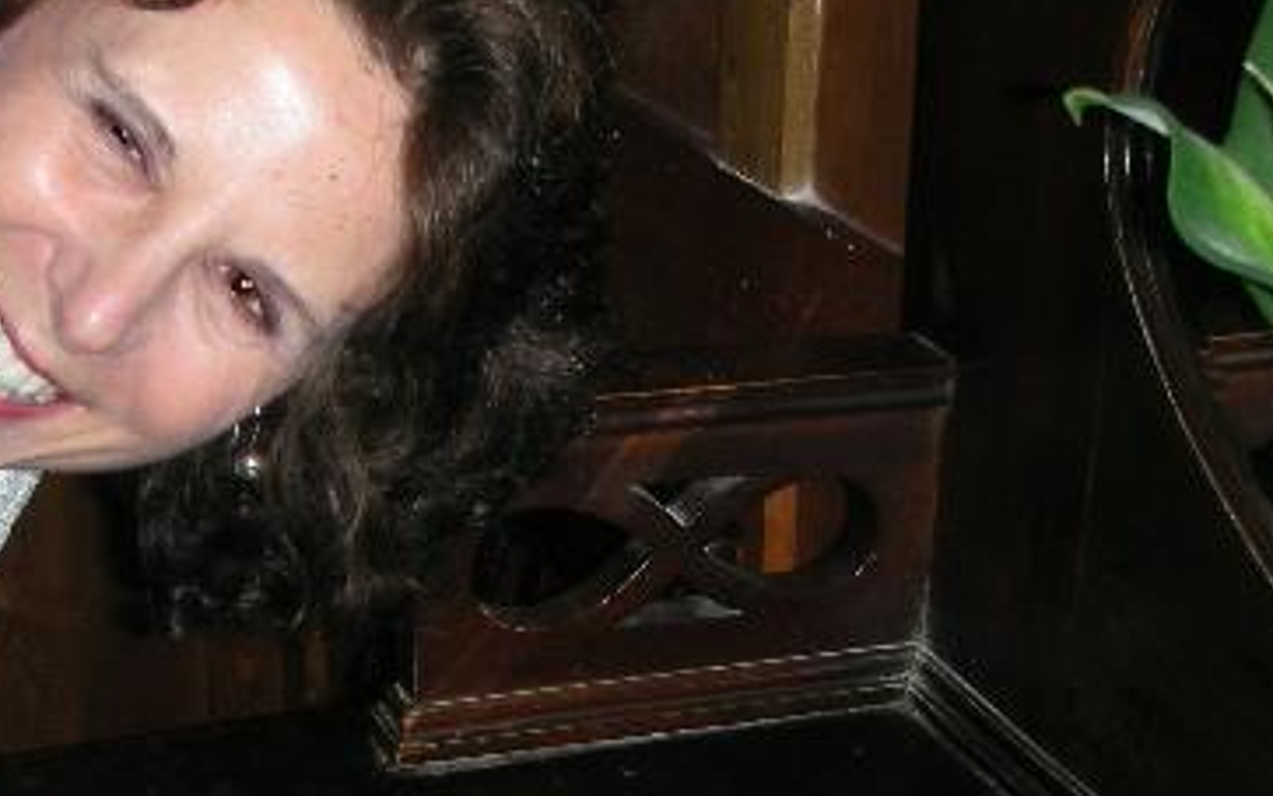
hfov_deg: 26.0
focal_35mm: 79
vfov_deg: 16.2
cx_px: 463
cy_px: 805
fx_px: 2741
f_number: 2.8
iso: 50
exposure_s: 1/60
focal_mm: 5.8
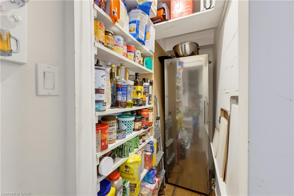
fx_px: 114
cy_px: 98
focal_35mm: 14
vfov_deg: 81.3
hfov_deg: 104.2
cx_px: 147
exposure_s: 6
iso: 800
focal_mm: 14
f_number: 22
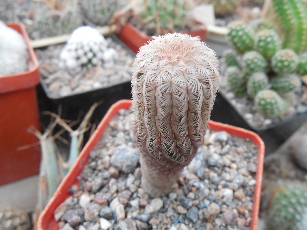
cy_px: 115
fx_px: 275
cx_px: 154
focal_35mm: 31
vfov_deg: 45.4
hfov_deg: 58.4
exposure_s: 1/25
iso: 400
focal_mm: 5.6
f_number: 3.6
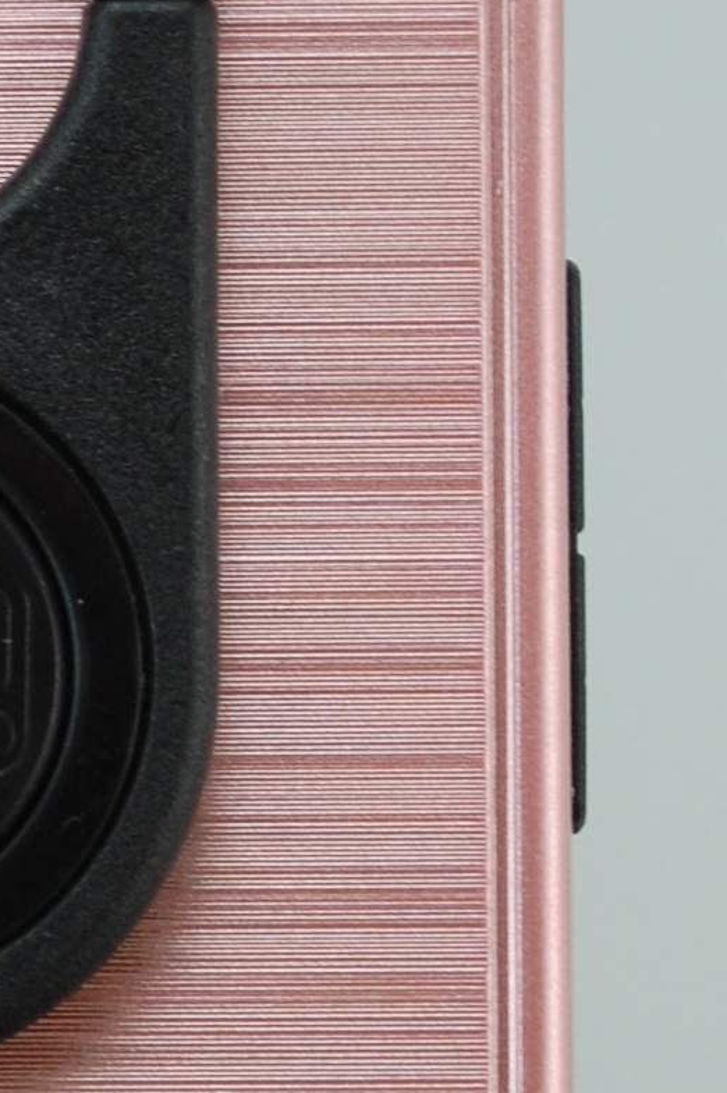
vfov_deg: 9.9
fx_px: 6281
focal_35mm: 207
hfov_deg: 6.6
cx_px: -153
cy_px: 725
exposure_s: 1/60
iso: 400
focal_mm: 36
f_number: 5.3
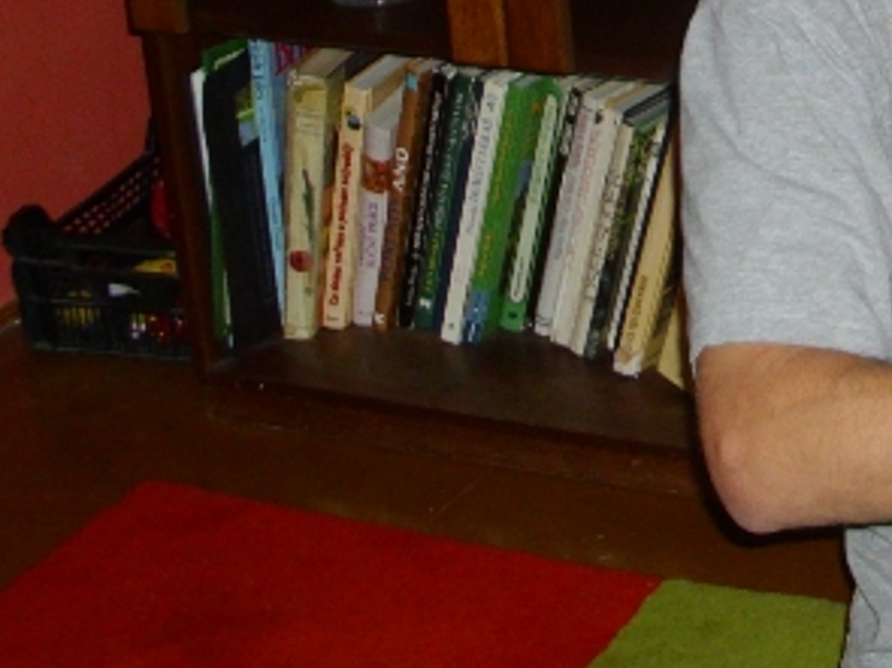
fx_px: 2447
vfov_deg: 15.1
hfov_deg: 19.0
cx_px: 1185
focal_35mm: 95
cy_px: -118
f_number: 3
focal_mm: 6.2
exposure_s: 1/60
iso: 200
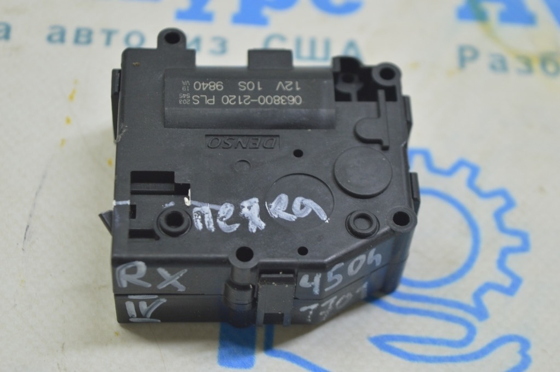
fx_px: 1282
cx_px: 280
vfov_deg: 16.5
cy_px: 186
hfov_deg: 24.6
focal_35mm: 82
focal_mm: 55
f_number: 5.6
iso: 400
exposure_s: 1/20
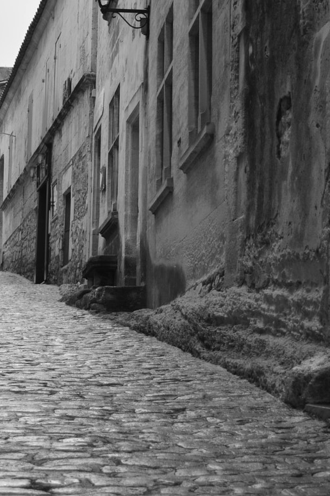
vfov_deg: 21.0
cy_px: 93
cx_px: 40
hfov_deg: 14.1
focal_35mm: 96
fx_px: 1323
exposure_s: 1/320
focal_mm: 31
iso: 100
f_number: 4.2
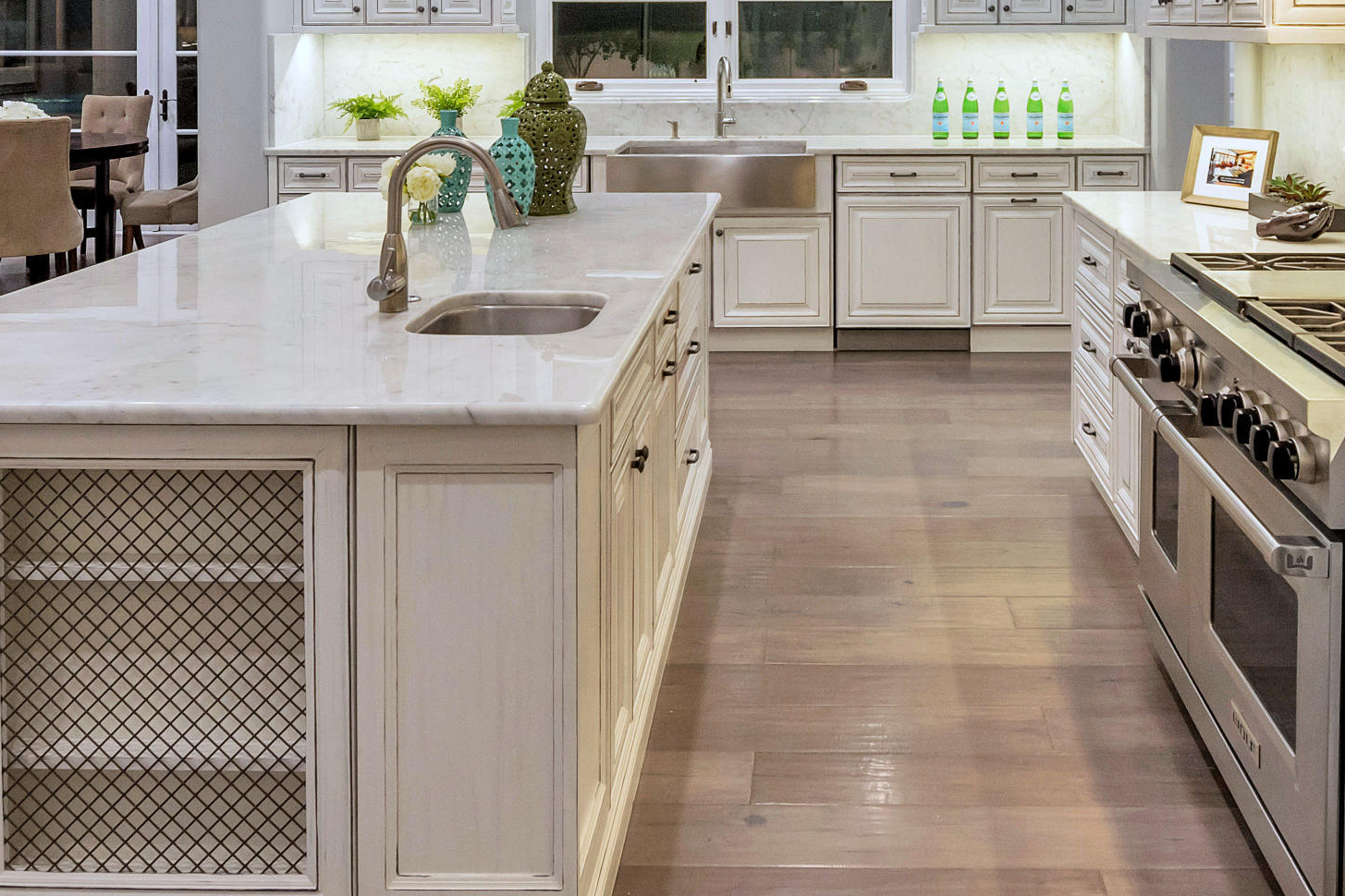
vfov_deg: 36.0
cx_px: 826
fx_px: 1271
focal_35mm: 34
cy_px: 54
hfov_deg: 55.2
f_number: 6.3
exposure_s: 1/30
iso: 500
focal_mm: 11
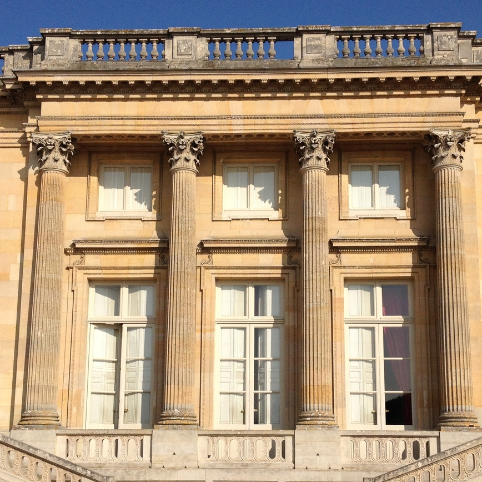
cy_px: 295
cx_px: 259
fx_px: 898
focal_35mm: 57
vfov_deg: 29.9
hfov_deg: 30.0
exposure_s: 1/3247
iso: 50
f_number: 2.4
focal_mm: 4.28
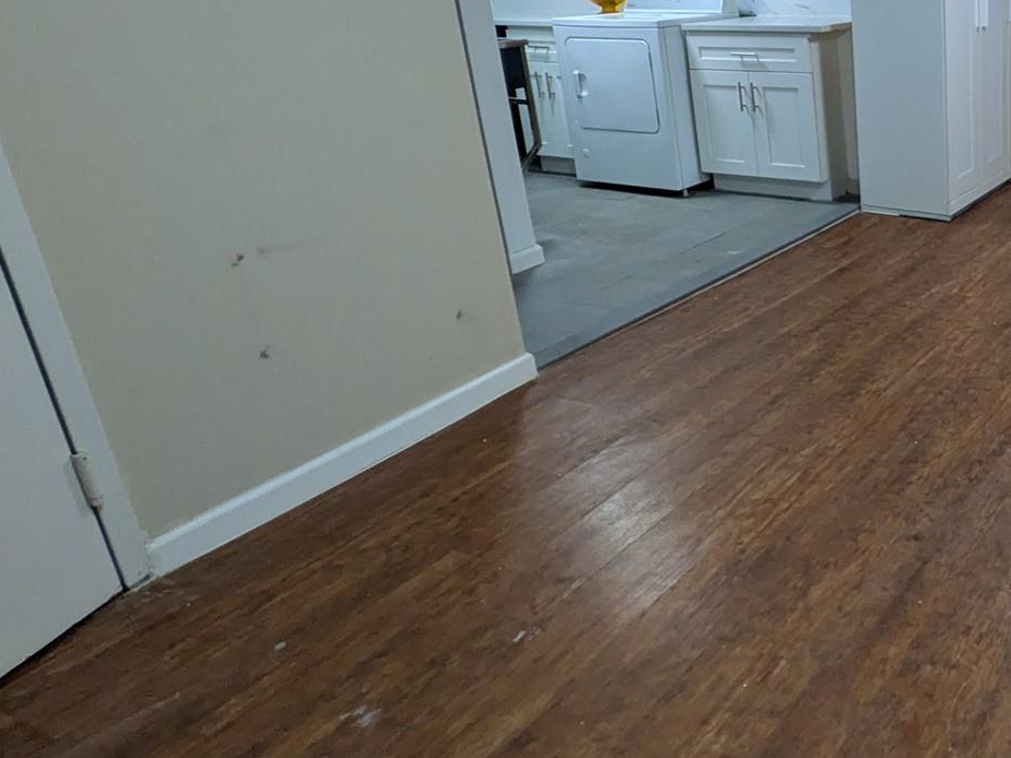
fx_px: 906
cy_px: 229
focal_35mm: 31
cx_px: 994
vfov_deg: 44.5
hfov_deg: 48.8
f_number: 2.2
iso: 216
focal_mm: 1.83
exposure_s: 1/120
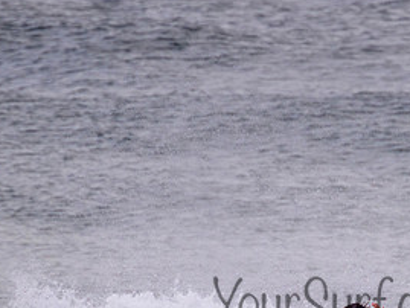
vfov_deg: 0.9
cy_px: 287
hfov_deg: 1.2
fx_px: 19635
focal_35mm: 1657
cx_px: 370
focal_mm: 800
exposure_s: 1/2000
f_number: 11
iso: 1000
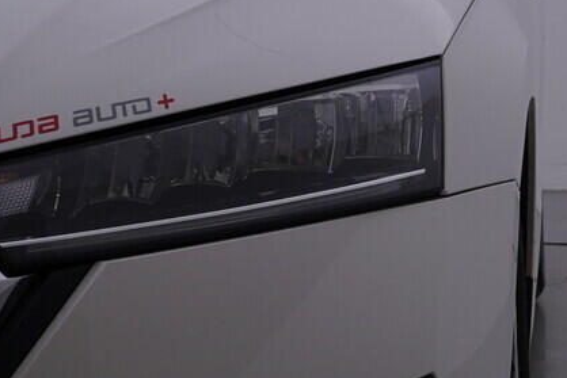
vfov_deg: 11.0
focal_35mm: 124
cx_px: 681
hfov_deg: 15.9
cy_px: 274
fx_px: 1954
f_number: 5.6
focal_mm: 24
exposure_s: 1/160
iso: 125
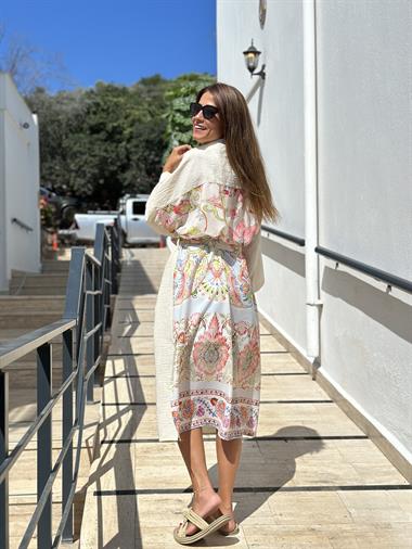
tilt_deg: +1.6
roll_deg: +1.1
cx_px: 206
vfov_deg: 39.6
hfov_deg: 30.3
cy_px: 274
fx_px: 761
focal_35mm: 48
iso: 100
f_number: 1.78
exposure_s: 1/13699
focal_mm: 6.86
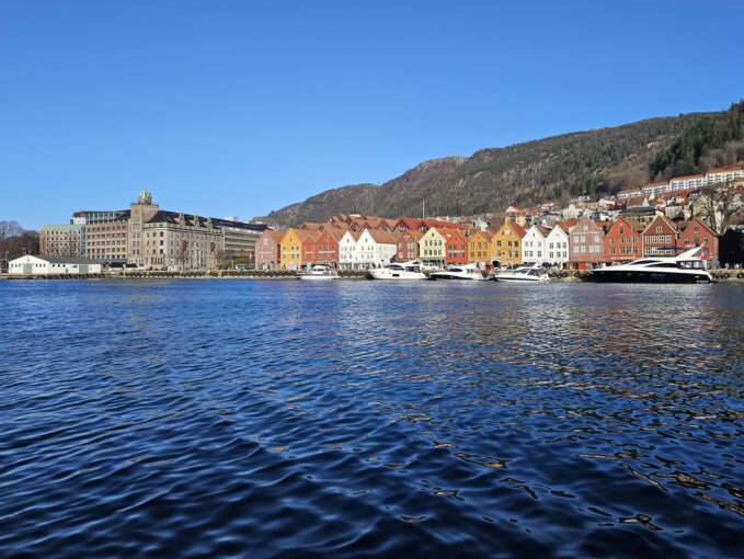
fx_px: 559
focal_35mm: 26
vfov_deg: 53.0
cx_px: 377
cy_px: 251
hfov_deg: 67.3
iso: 10
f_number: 1.7
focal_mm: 6.3
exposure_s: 1/904
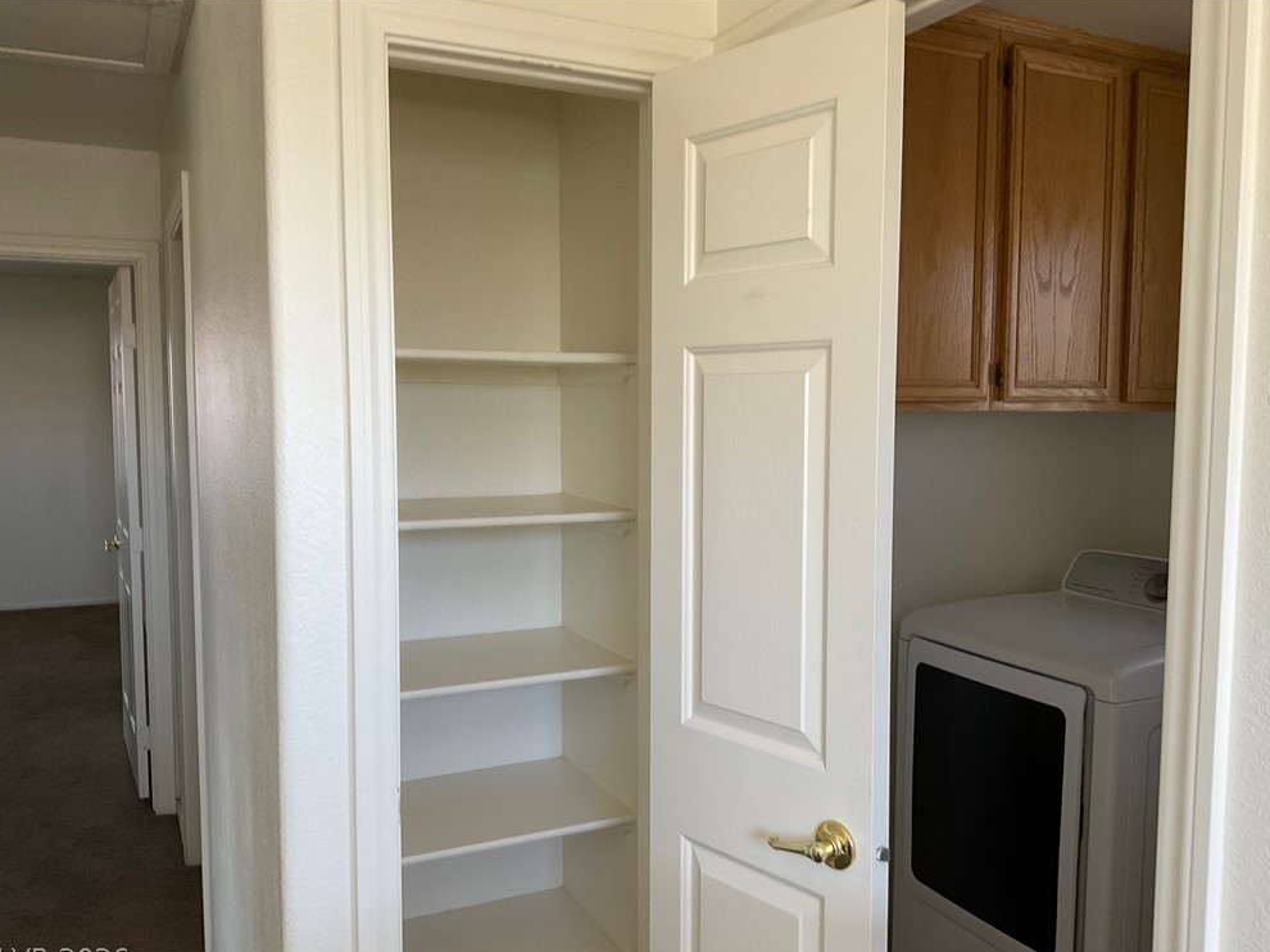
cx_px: 647
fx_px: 1100
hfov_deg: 60.0
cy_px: 488
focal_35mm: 30
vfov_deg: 46.8
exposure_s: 1/60
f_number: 1.8
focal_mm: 3
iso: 50
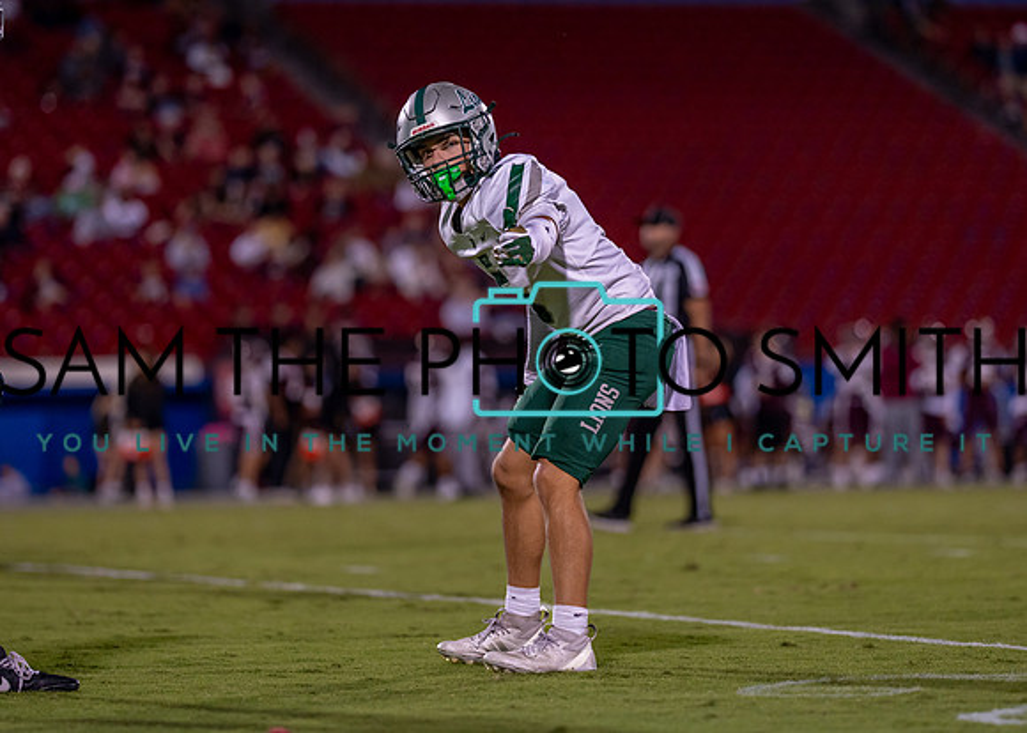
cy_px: 288
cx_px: 513
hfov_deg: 10.8
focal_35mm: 186
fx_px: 5430
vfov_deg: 7.7
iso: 1000
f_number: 1.8
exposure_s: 1/2000
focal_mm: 135
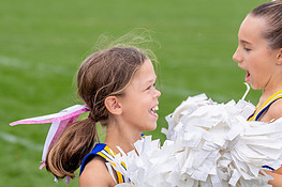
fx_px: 1323
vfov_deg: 8.1
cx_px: 202
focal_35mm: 169
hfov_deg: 12.1
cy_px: 133
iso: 400
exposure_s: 1/1600
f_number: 2.8
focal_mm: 70
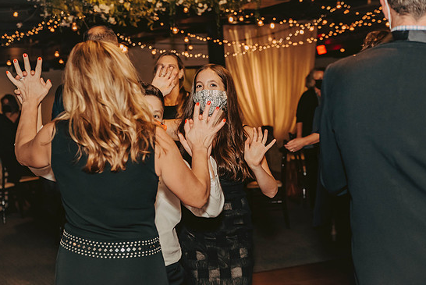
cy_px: 142
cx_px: 218
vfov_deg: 19.8
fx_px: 817
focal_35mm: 69
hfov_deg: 29.2
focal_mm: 65
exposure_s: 1/125
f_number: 4.5
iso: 1250
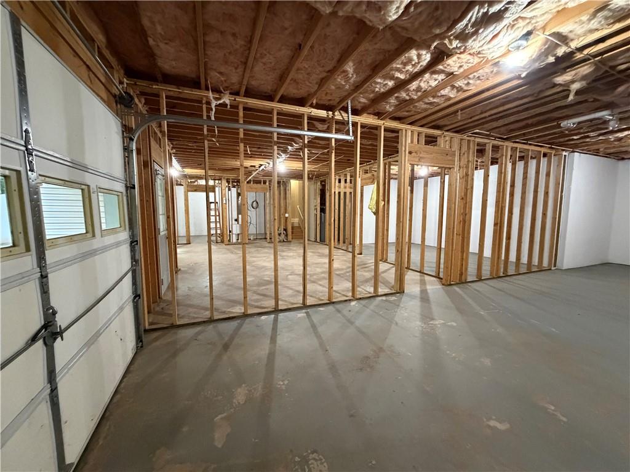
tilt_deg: -5.2
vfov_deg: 85.7
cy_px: 236
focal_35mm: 14
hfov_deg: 102.1
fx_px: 255
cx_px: 315
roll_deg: -0.9
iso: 1000
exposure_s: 1/60
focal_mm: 2.22
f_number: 2.2
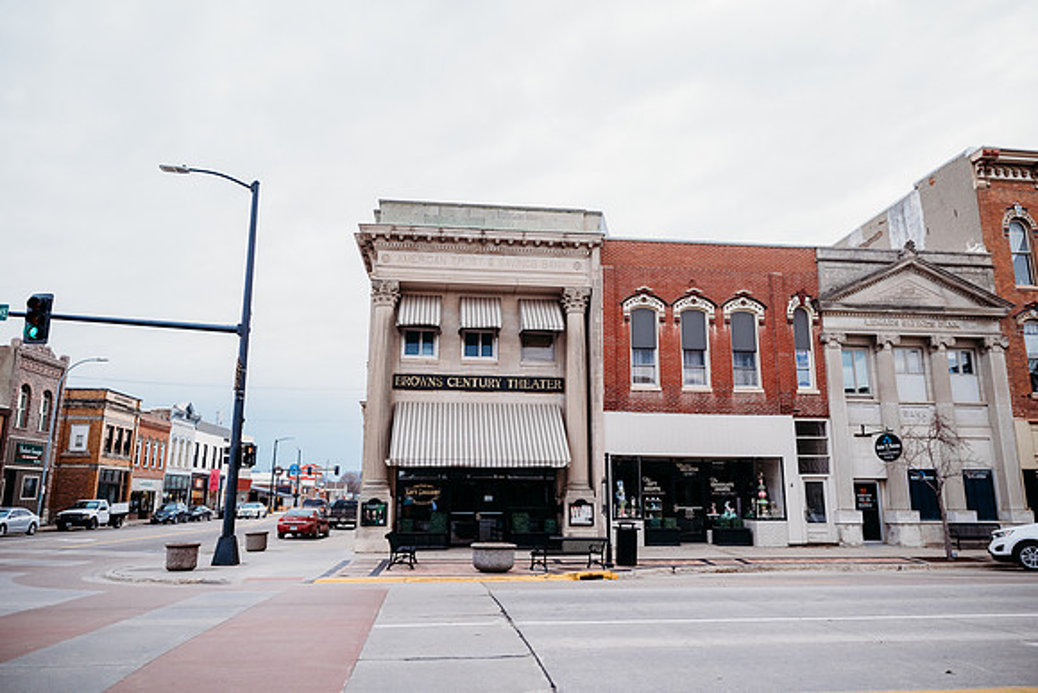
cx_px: 519
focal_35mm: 24
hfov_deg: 73.7
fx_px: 692
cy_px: 346
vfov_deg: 53.2
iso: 160
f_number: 3.2
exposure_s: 1/160
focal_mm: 24
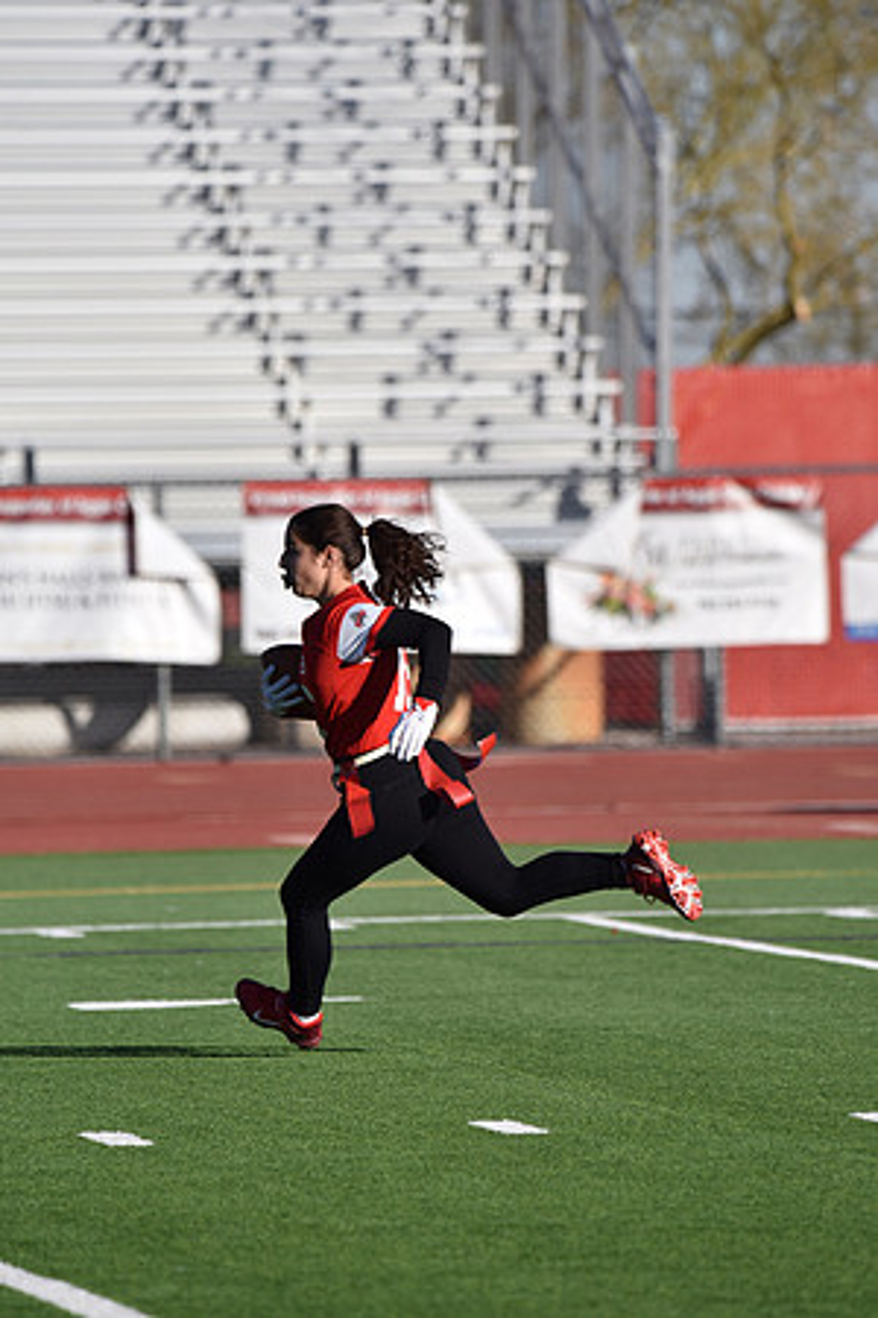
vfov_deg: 5.2
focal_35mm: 400
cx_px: 439
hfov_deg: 3.4
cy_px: 659
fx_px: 14632
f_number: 6
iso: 140
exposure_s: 1/1000
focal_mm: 400
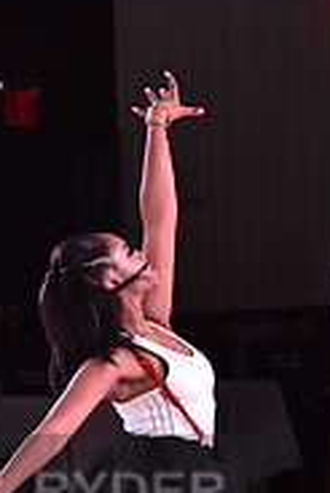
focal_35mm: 353
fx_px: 4844
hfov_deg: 3.9
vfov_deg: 5.8
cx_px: -101
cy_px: 525
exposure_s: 1/160
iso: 1600
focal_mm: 112
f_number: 5
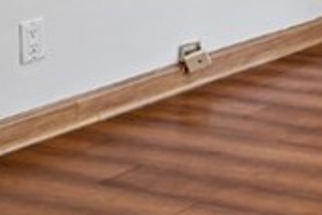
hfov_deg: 14.2
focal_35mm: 117
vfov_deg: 10.5
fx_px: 1046
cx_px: 674
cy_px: -246
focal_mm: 19.5
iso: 320
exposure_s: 1/20
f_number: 9
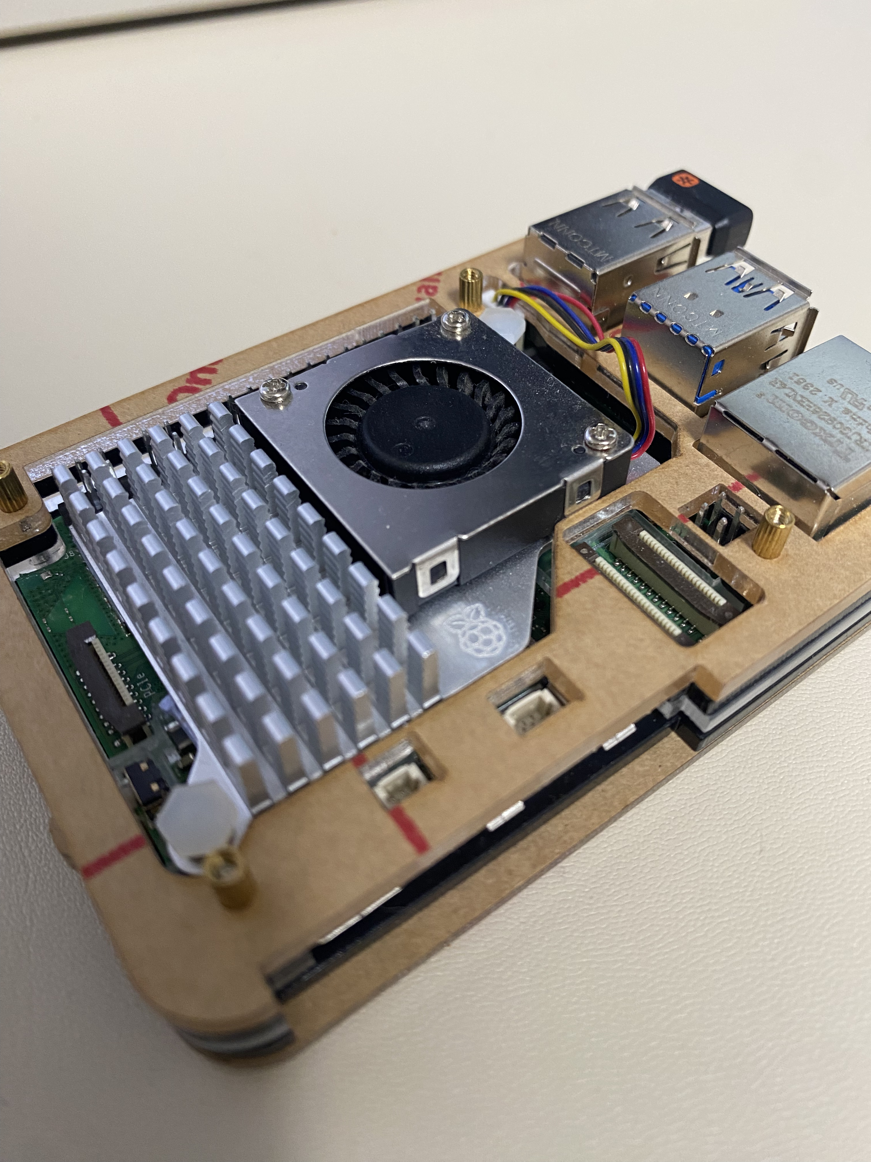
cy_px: 581
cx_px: 436
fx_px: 839
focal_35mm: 25
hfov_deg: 54.9
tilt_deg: -51.6
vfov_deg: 69.4
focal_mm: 4.25
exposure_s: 1/50
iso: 125
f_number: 1.8
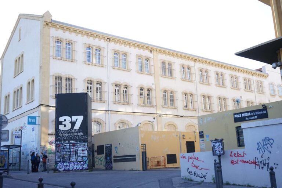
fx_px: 290
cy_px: 94
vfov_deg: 35.9
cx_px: 141
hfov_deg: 51.9
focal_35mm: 37
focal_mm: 37
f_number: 5.6
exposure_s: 1/1600
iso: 2000
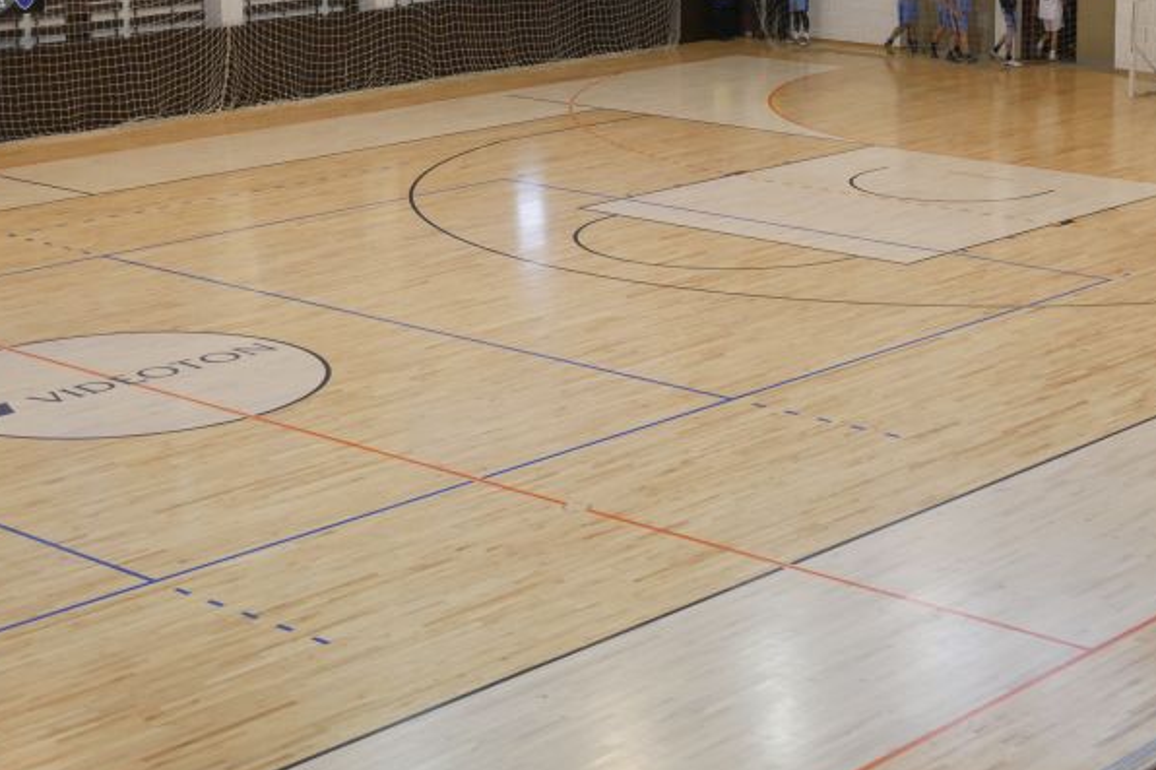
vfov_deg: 17.5
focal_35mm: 77
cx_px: 741
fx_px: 2472
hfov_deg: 26.2
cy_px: 122
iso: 1000
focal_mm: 24
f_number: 5.2
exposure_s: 1/60
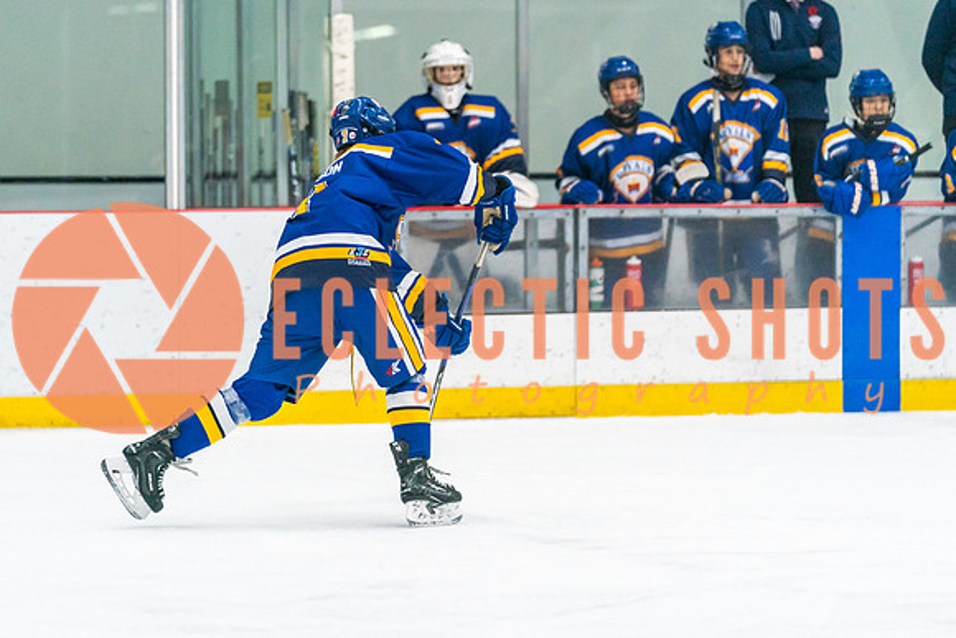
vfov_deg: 6.4
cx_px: 411
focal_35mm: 213
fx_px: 5670
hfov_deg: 9.6
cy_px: 288
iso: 3200
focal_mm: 158
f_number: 2.8
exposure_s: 1/1250
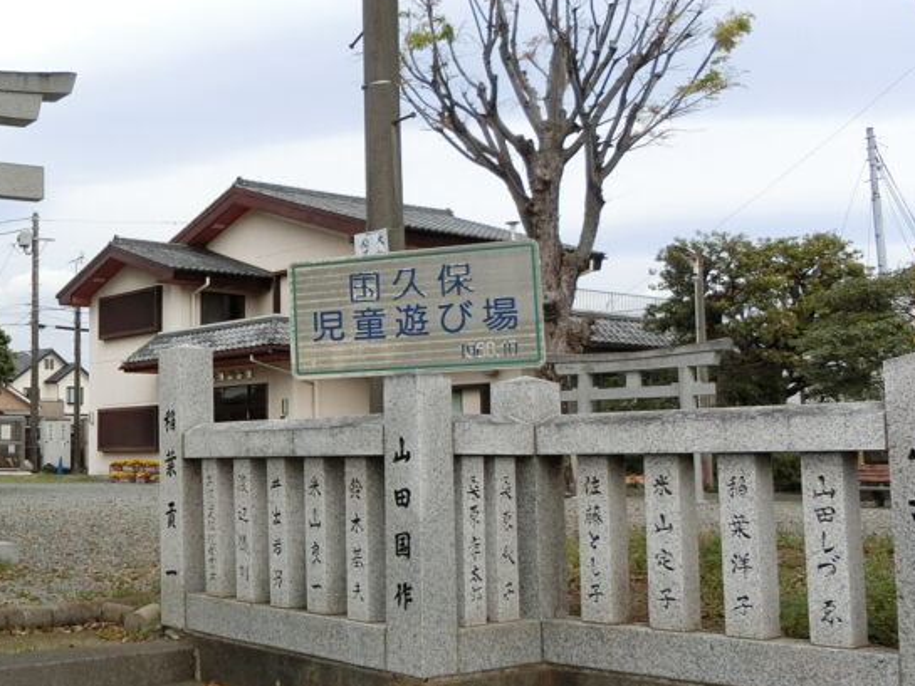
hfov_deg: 37.4
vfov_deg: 30.9
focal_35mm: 47
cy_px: 349
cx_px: 69
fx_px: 1243
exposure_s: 1/1000
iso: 125
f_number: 3.5
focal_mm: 4.5
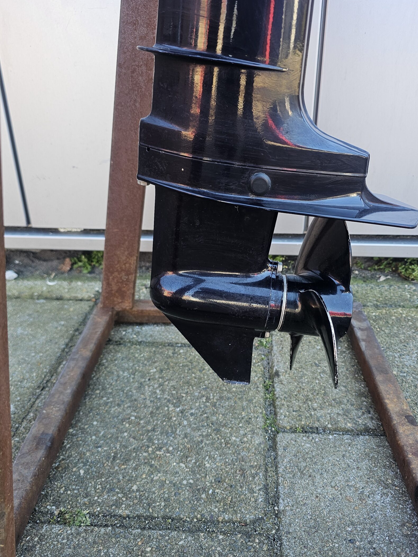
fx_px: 451
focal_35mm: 28
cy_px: 278
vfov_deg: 63.4
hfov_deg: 49.6
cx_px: 233
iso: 80
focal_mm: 6.3
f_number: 1.7
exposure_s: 1/190
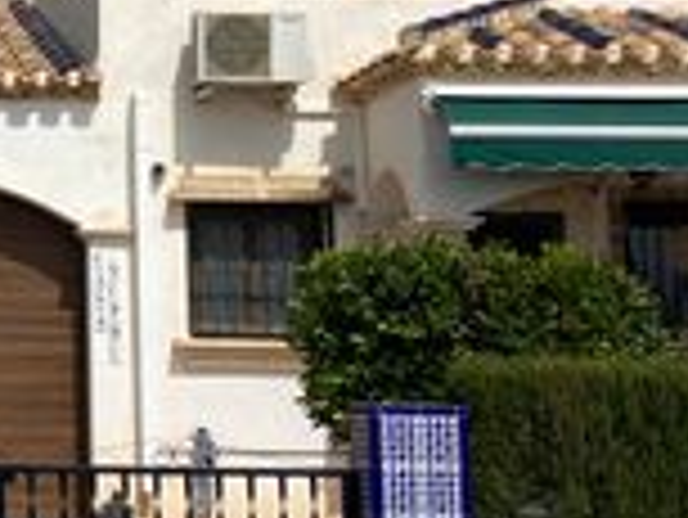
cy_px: 122
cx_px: -324
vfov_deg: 14.5
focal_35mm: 102
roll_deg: -0.5
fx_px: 2029
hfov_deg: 17.4
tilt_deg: +6.6
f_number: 1.8
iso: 32
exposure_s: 1/5495
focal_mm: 4.25
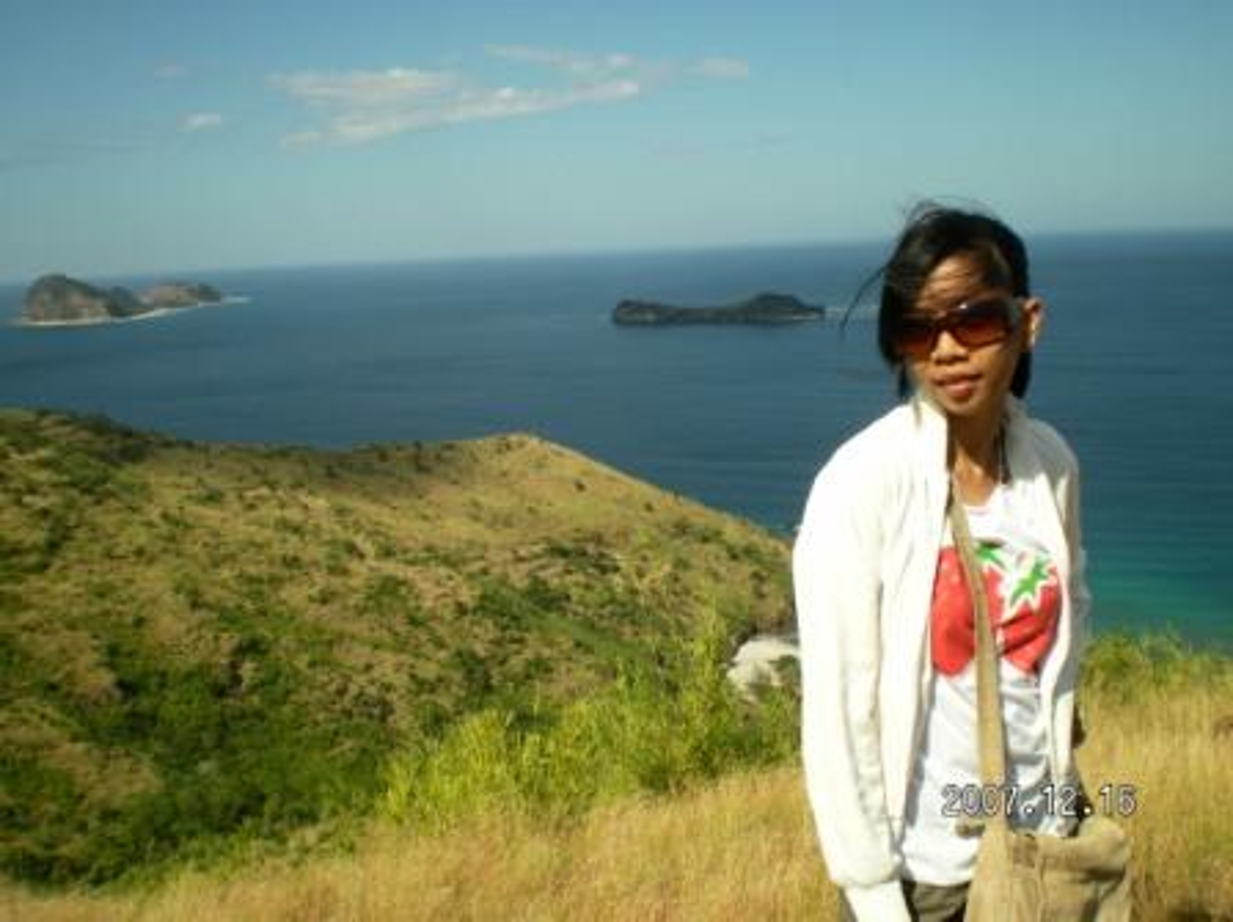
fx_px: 1352
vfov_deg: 37.7
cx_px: 616
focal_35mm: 38
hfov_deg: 49.0
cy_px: 461
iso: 50
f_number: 4.6
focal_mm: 6.3
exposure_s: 1/589
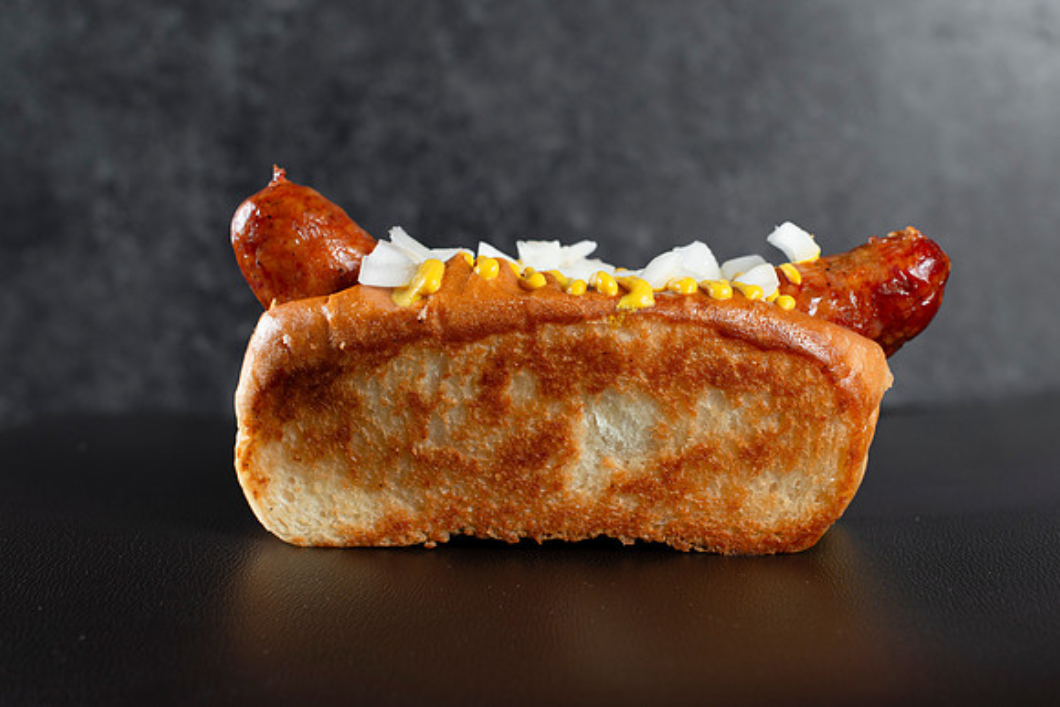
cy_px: 353
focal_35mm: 58
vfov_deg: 23.4
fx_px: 1707
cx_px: 610
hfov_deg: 34.4
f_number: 5.6
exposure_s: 1/200
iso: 200
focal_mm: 50
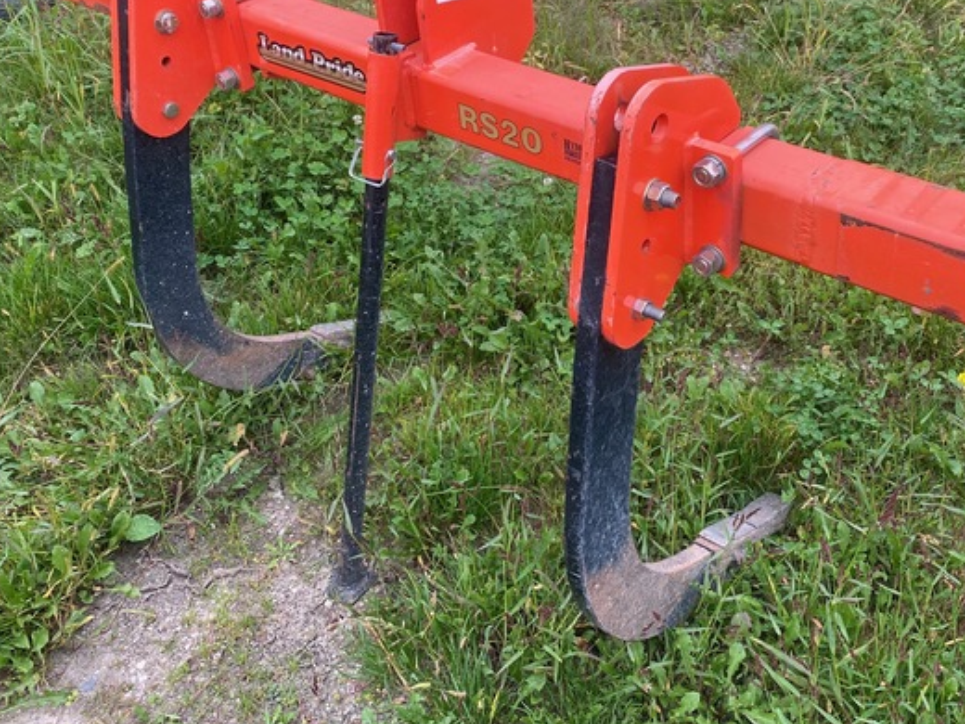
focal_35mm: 40
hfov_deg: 46.6
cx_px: 570
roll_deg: +1.0
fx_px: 1115
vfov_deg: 35.5
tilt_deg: -32.3
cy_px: 230
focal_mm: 4.25
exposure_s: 1/121
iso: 32
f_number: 1.8
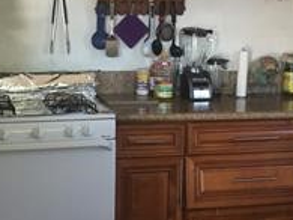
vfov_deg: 21.8
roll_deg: -1.8
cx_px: 122
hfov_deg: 28.9
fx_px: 567
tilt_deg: -0.1
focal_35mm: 67
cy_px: 75
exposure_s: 1/30
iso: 125
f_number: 2.2
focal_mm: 4.15
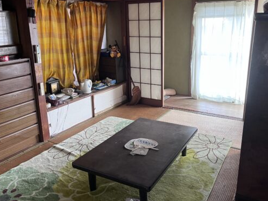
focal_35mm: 33
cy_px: 94
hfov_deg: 55.3
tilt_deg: -16.9
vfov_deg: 42.9
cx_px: 145
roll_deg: +0.4
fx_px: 255
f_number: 1.6
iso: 160
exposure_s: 1/60
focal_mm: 5.1
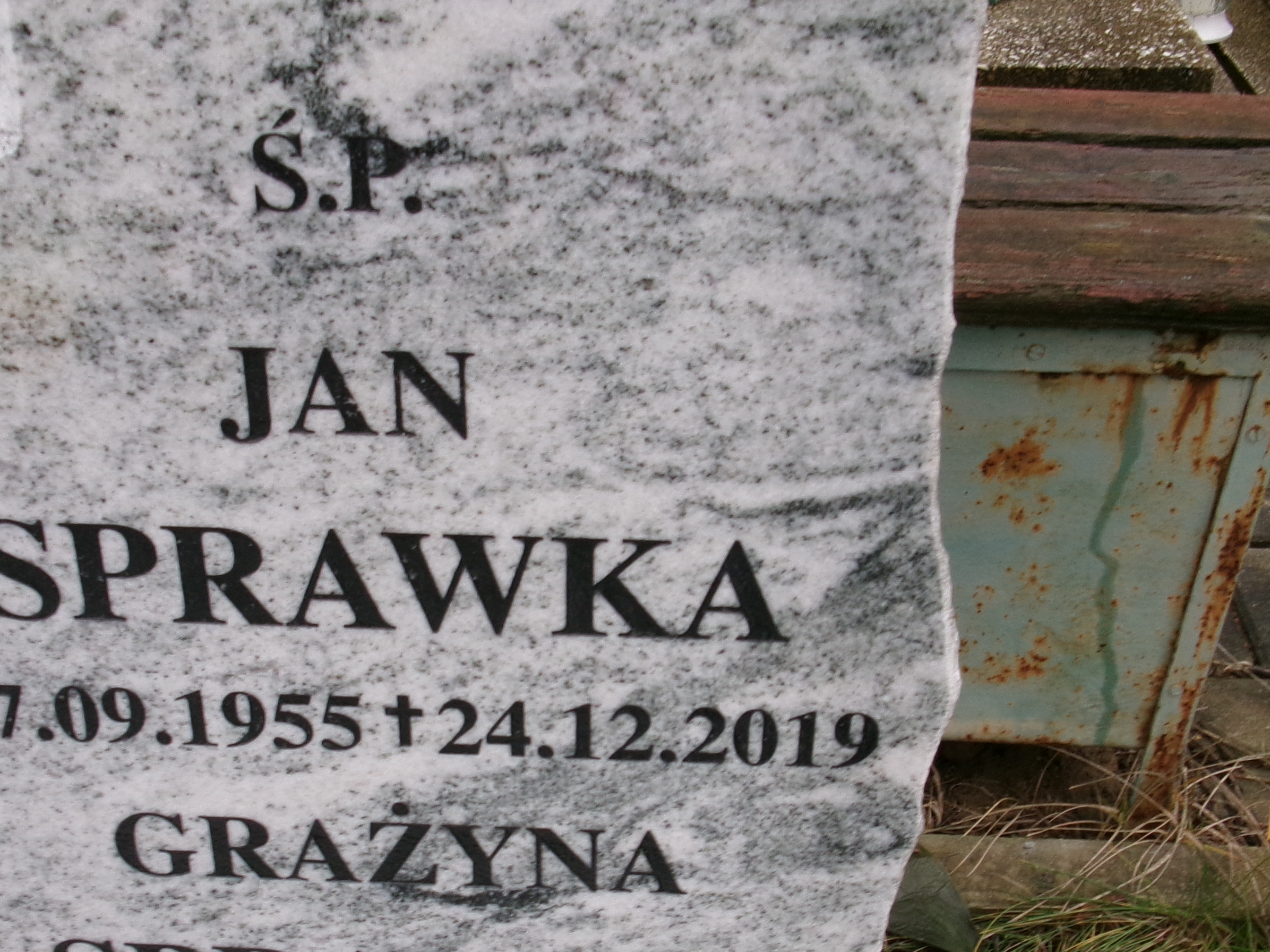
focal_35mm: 48
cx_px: 550
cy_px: 685
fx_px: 1761
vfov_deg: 29.9
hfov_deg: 39.6
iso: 100
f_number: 3.9
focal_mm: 5.1
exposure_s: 1/58
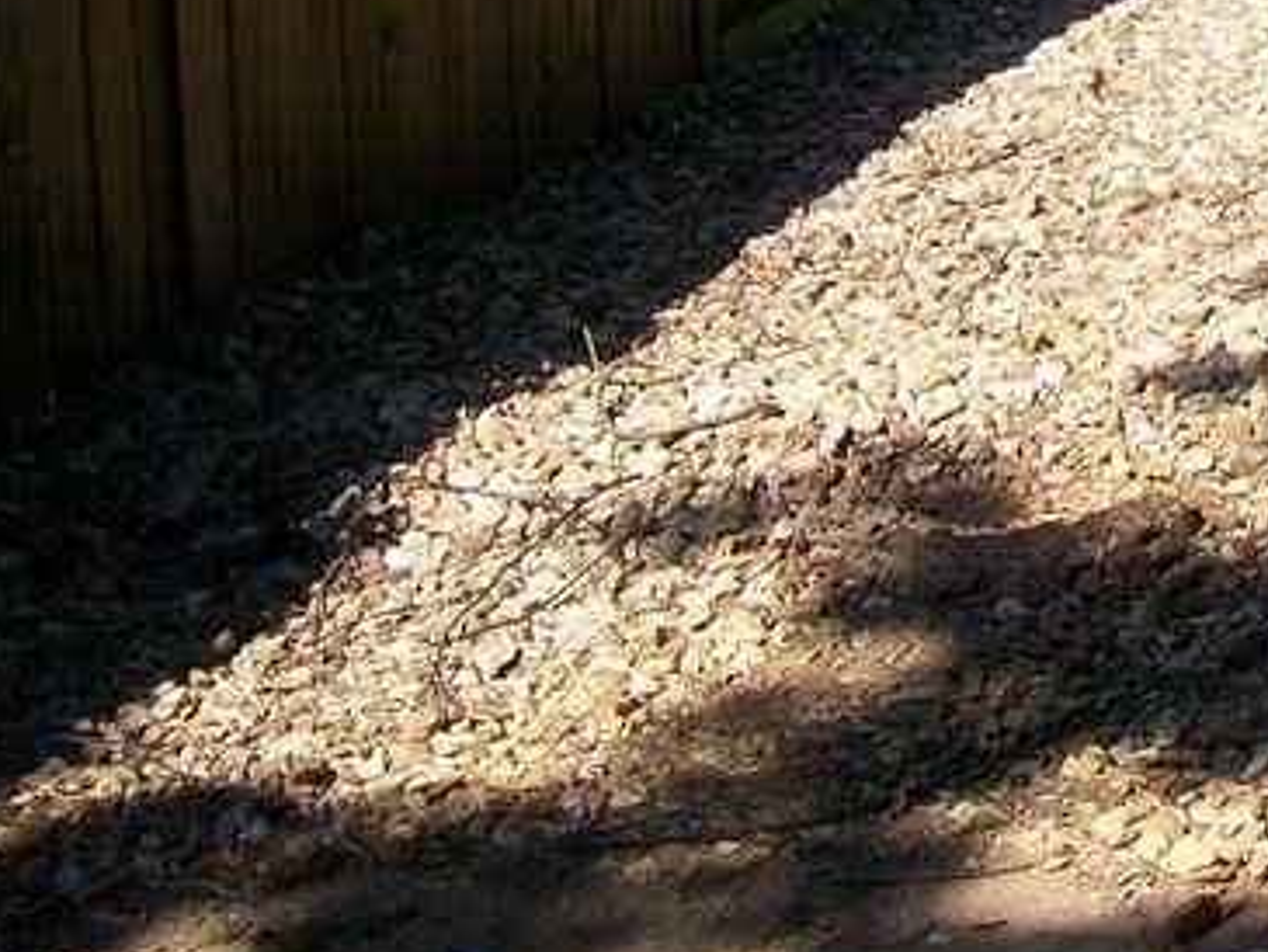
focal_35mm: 101
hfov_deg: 18.1
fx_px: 3701
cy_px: -278
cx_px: 1647
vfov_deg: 14.1
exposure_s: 1/497
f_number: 4.8
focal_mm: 6
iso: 80
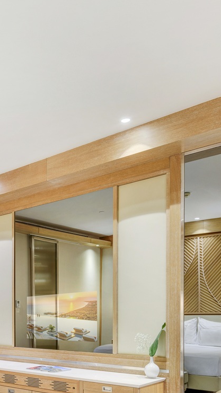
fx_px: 396
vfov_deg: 49.0
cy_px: 328
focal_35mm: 38
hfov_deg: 29.2
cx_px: -1
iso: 100
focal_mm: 14
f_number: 11
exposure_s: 2
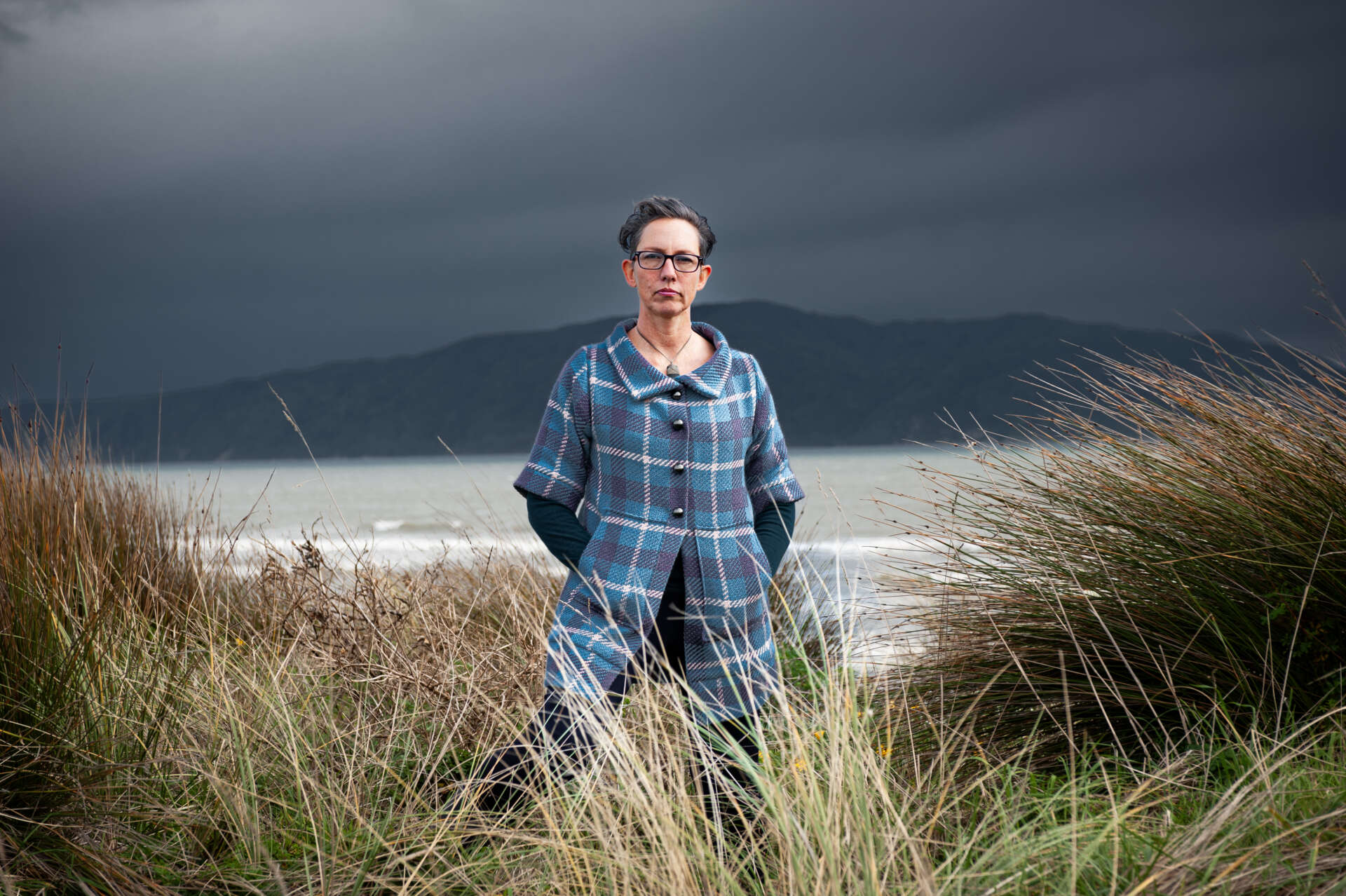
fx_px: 2616
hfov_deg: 28.9
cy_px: 448
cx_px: 673
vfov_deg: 19.4
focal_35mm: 70
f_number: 5.6
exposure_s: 1/320
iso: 250
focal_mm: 70
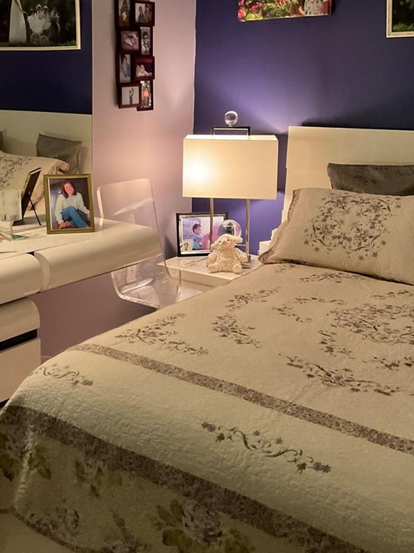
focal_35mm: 44
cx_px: 152
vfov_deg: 42.4
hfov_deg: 32.7
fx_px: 702
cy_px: 187
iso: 250
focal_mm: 3
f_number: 1.8
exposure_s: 1/40
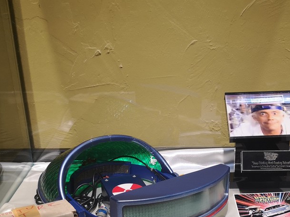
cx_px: 194
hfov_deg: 35.8
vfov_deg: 26.5
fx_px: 444
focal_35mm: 53
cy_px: 197
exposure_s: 1/50
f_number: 1.8
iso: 125
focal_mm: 5.58
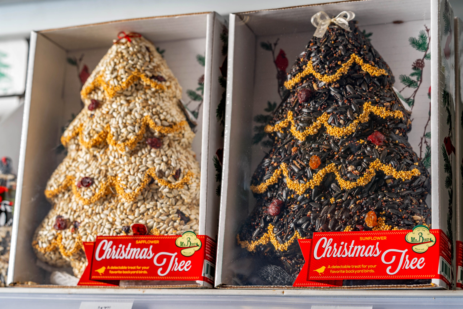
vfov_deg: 18.7
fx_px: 939
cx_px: 232
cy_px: 154
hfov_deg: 27.7
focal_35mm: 73
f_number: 5
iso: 100
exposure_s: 1/250
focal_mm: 73
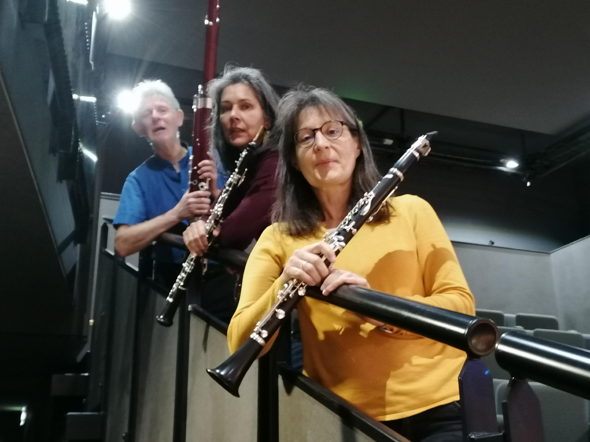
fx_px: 767
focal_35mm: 45
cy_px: 221
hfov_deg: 42.1
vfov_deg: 32.2
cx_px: 295
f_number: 1.8
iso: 800
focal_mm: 4.75
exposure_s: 1/16.7
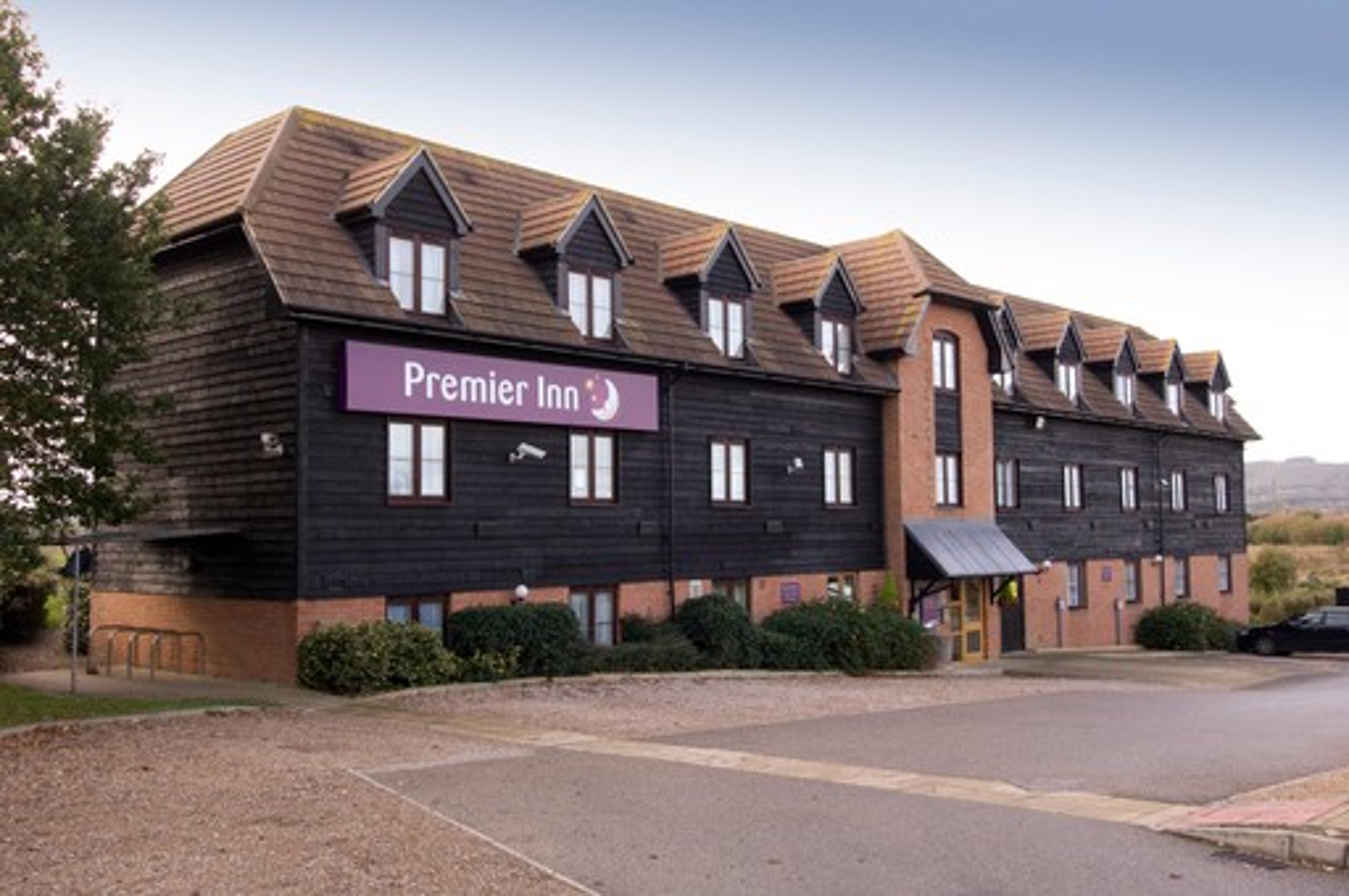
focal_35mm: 33
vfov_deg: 39.9
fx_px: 1235
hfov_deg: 57.3
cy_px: 448
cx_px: 674
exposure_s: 1/125
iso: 400
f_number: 8
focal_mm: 22
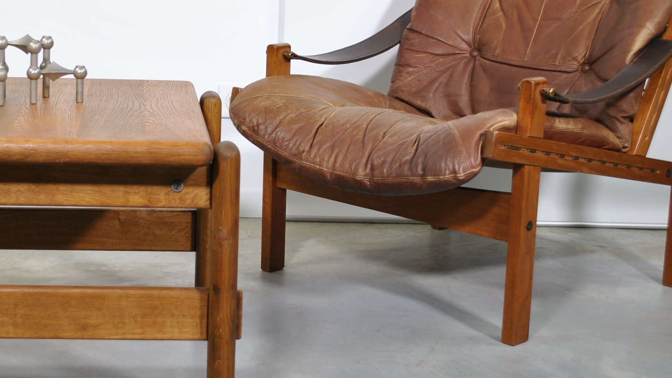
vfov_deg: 15.7
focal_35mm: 77
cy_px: 145
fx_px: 1372
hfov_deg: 27.2
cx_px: 187
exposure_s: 1/20
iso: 200
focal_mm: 26
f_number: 4.5
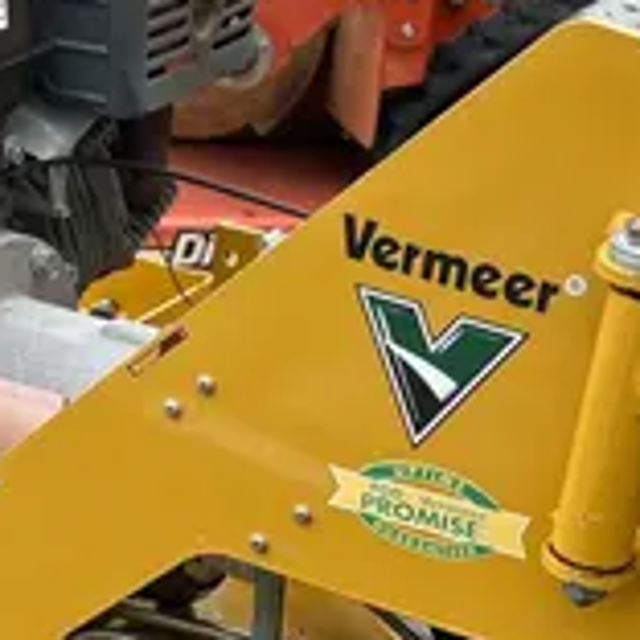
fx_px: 1694
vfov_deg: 21.2
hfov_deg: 21.1
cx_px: 123
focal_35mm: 81
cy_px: 474
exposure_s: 1/840
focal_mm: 5.7
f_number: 1.5
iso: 50
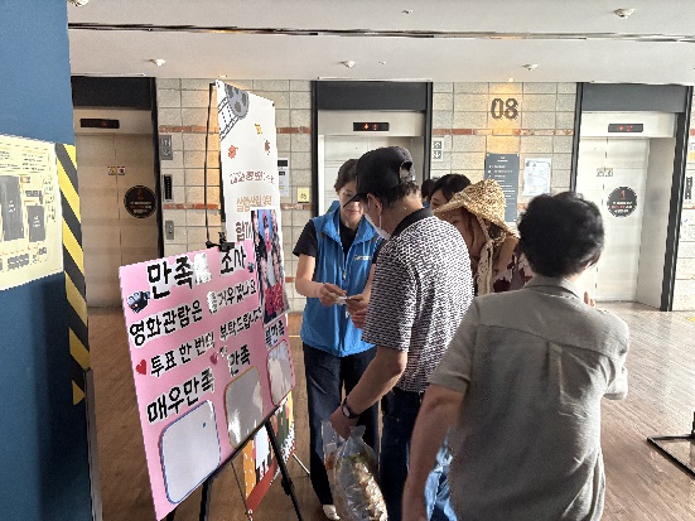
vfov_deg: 53.0
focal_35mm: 26
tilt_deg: -8.7
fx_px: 522
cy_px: 260
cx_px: 348
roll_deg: +0.2
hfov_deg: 67.3
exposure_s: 1/60
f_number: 1.6
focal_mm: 5.96
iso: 400
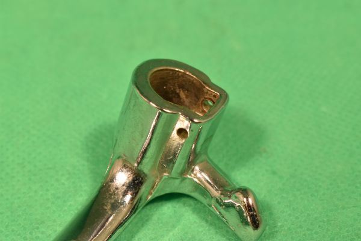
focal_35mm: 82
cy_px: 120
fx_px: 827
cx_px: 180
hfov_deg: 24.6
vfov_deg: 16.6
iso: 900
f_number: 16
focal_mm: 55
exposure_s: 1/100
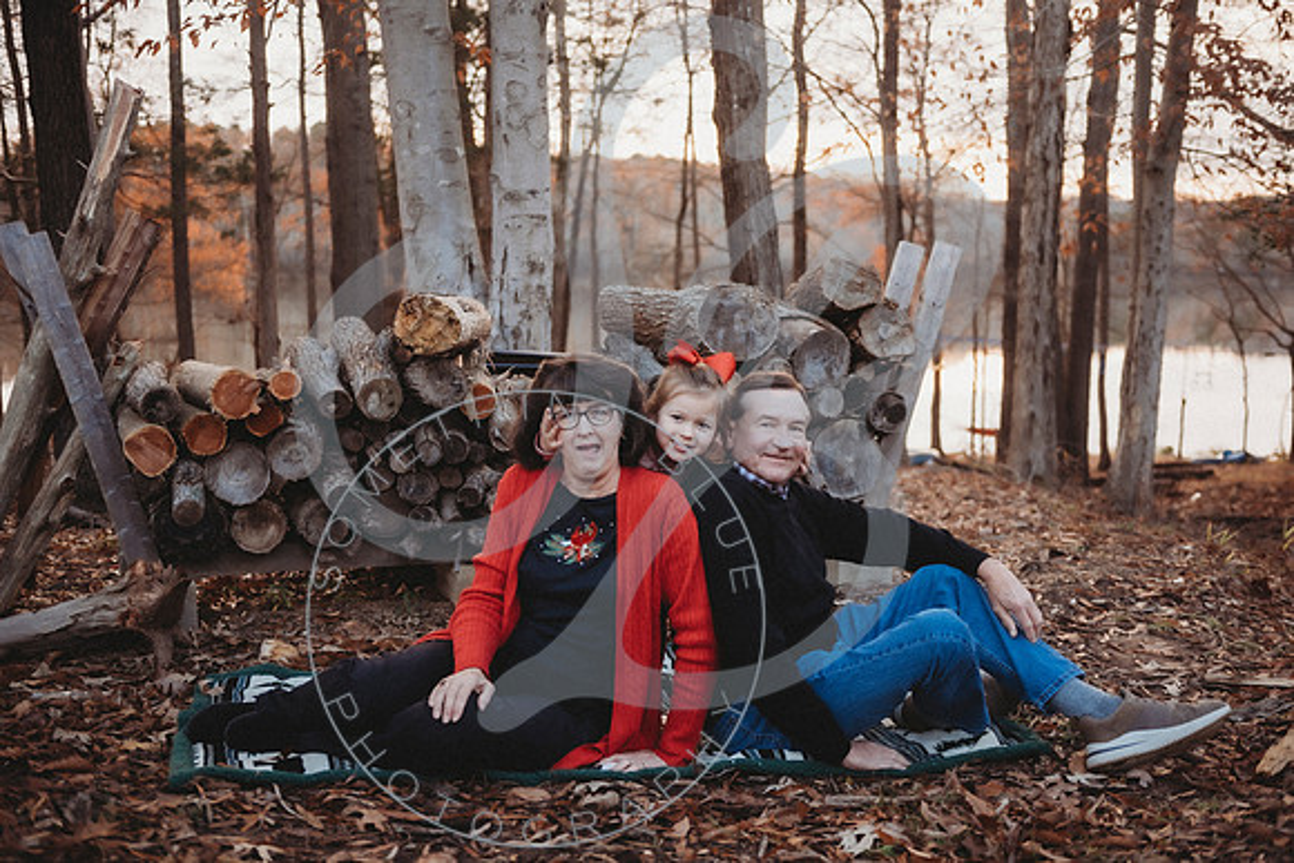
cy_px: 425
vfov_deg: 31.5
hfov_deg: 45.8
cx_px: 647
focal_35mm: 43
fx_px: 1532
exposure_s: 1/160
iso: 200
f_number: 2.8
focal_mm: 42
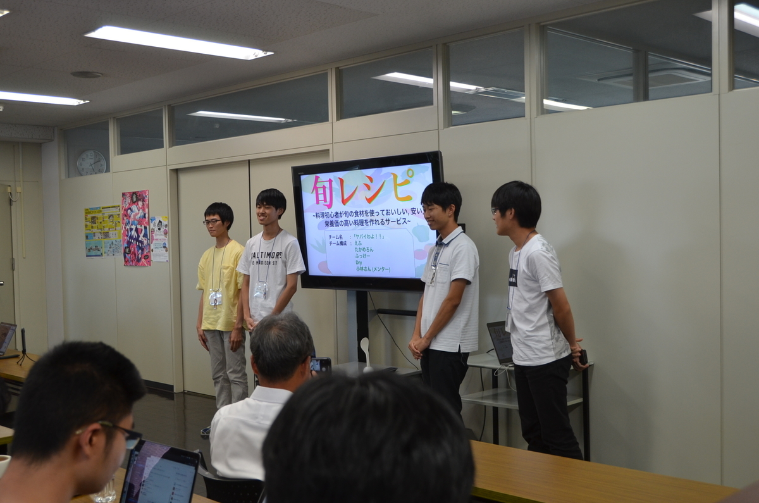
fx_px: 852
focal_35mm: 40
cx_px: 380
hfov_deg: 48.0
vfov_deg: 32.9
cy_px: 252
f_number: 4.5
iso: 400
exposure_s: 1/80
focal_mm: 27
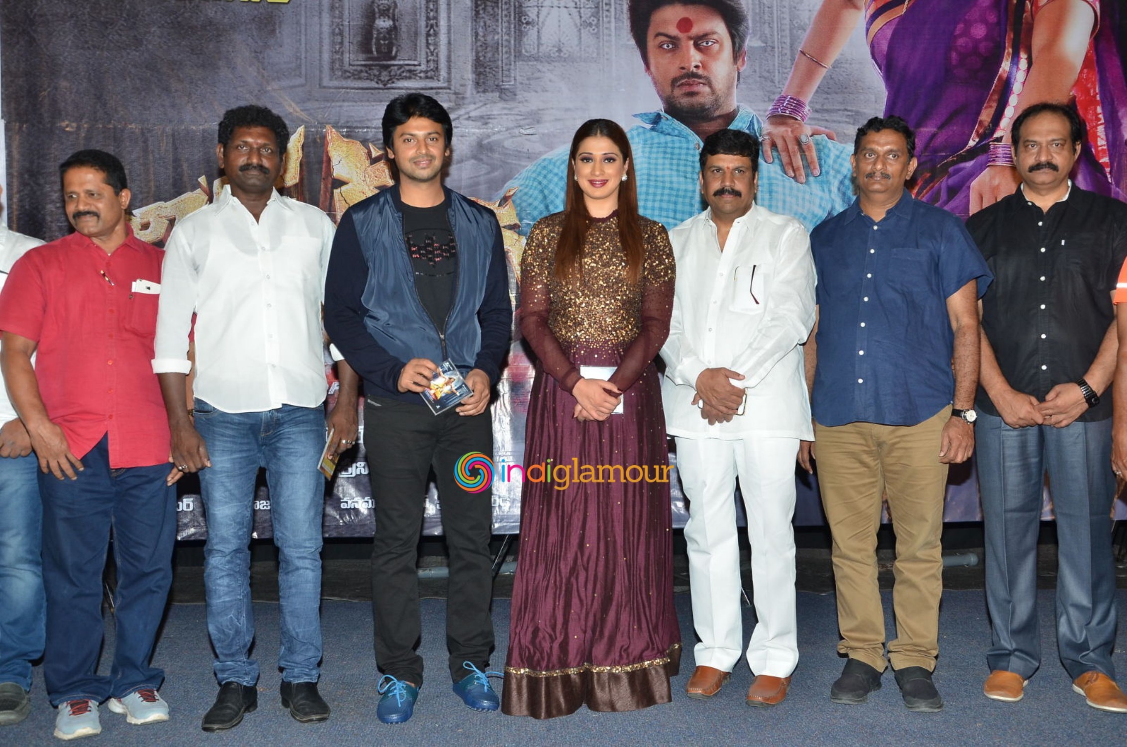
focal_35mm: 36
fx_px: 1125
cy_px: 374
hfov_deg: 53.2
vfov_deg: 36.7
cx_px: 564
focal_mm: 24
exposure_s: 1/125
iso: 500
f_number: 5.6
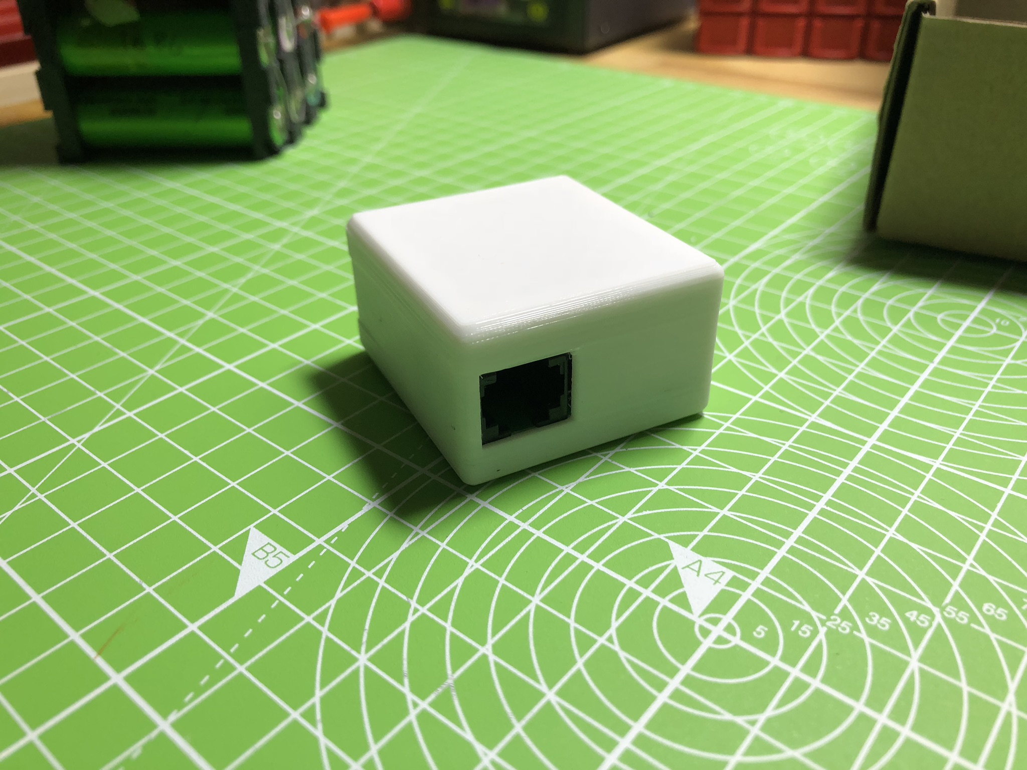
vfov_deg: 49.7
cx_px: 514
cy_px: 385
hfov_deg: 63.4
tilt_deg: -30.9
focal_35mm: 28
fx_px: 831
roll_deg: -0.2
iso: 40
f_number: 1.8
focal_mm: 3.99
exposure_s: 1/120
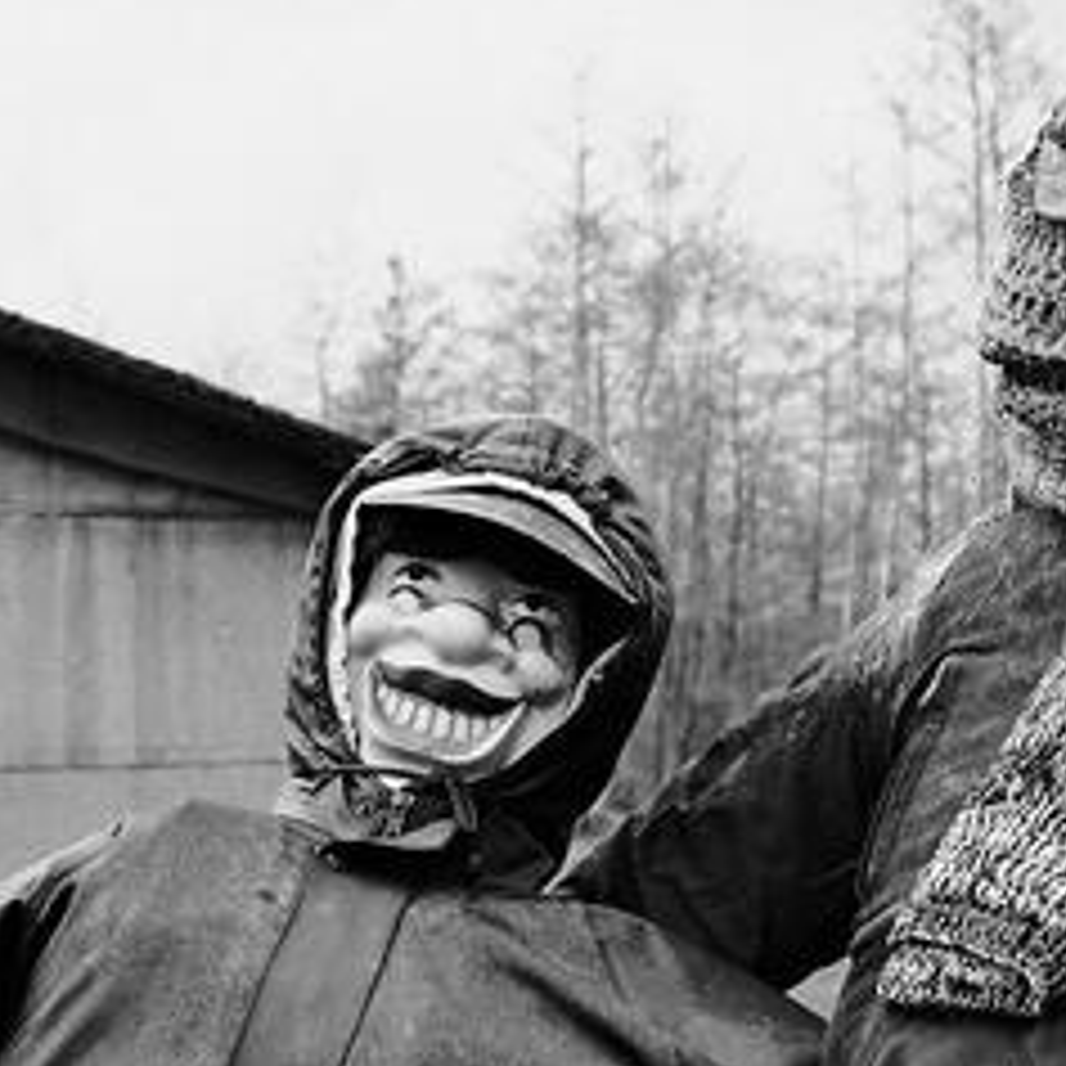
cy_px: 621
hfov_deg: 15.2
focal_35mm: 114
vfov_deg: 15.3
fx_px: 3972
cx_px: 909
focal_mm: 35
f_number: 8
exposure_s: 1/125
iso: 1000
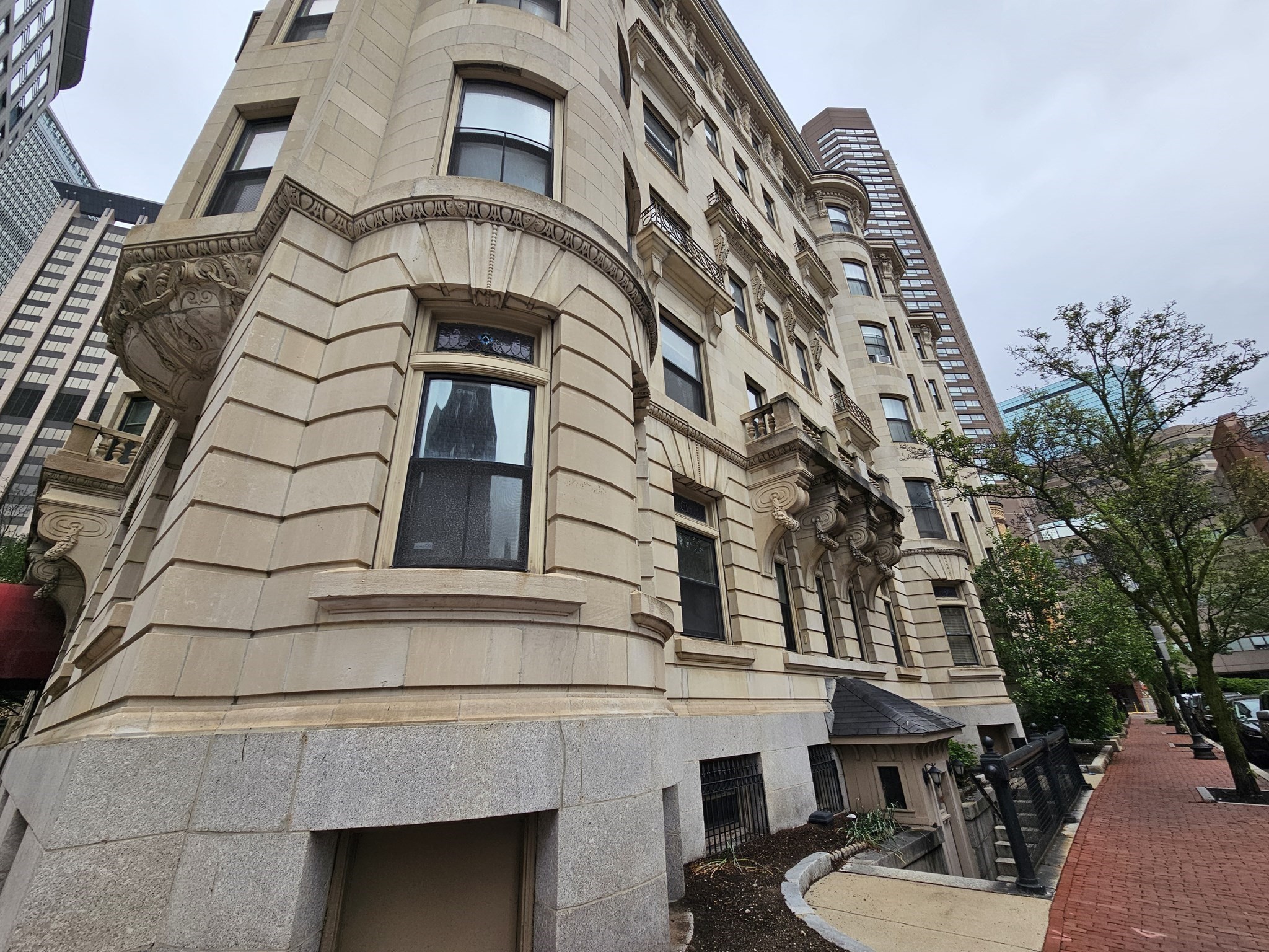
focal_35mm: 13
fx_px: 477
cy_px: 476
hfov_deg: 106.2
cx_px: 634
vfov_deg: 89.9
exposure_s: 1/2283
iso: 50
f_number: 2.2
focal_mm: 2.2
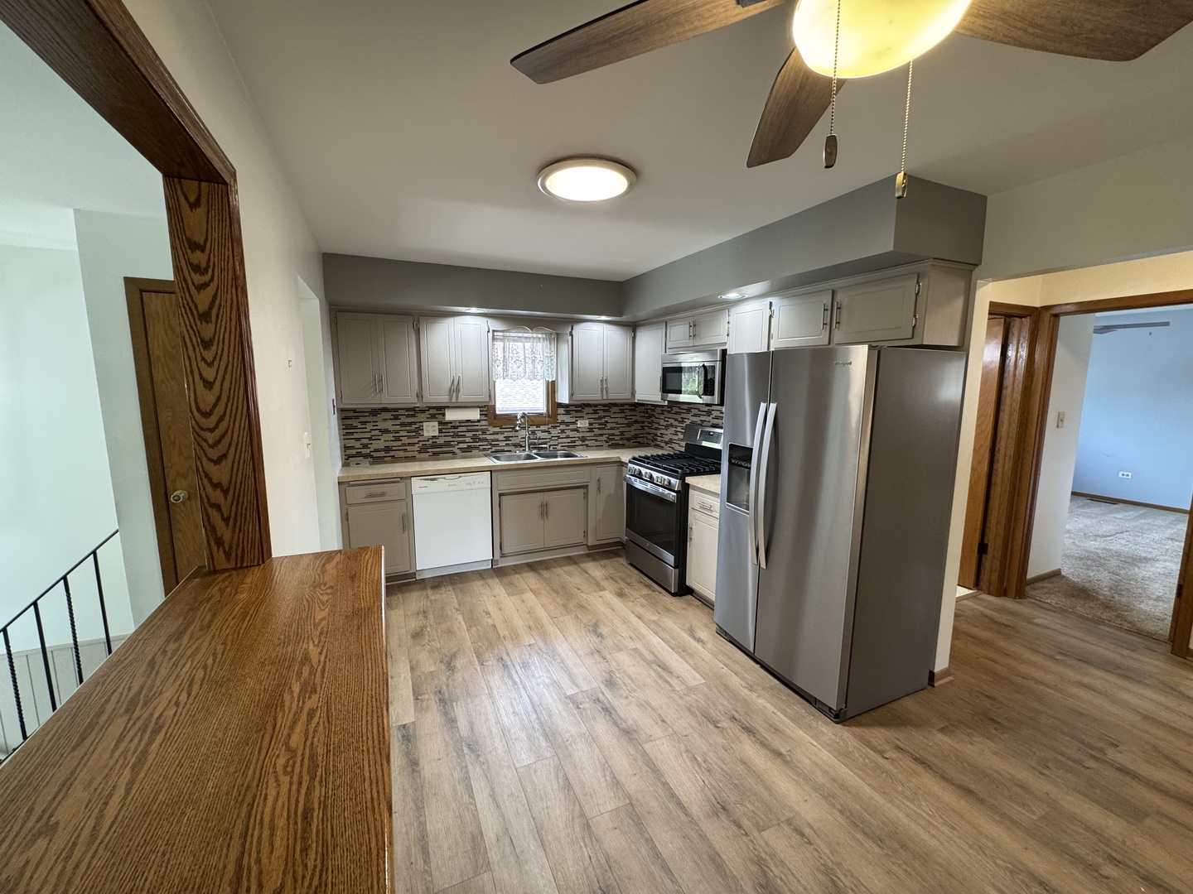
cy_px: 447
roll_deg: +0.7
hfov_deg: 102.1
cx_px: 596
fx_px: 482
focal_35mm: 14
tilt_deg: -7.1
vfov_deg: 85.7
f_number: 2.2
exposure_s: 1/60
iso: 200
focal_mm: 2.22
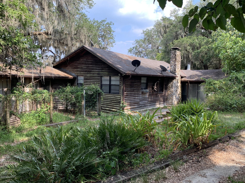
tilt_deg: -0.7
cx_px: 122
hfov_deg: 67.3
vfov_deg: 53.1
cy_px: 92
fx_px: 184
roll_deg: -2.1
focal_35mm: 26
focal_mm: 4.25
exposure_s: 1/388
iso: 25
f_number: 1.8
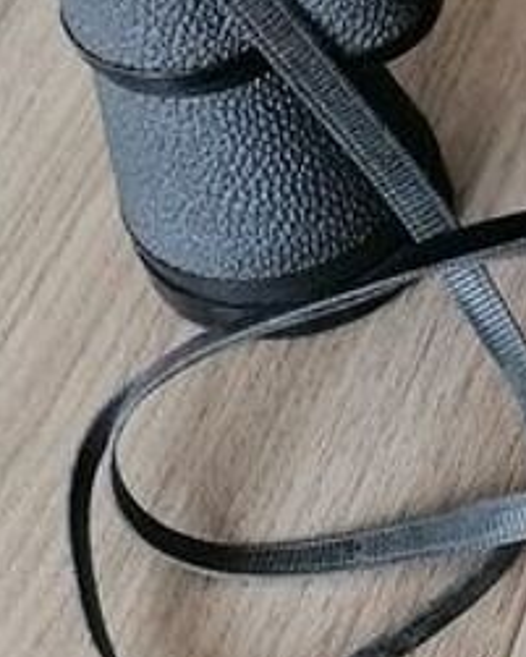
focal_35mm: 140
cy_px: 305
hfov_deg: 9.8
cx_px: 1222
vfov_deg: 13.8
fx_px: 2723
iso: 125
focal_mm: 4.75
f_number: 1.8
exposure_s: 1/50
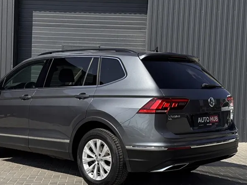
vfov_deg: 22.9
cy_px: 107
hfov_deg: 30.2
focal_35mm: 64
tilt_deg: -2.2
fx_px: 457
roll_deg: -1.9
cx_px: 96
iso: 64
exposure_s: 1/5848
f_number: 1.78
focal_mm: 6.76
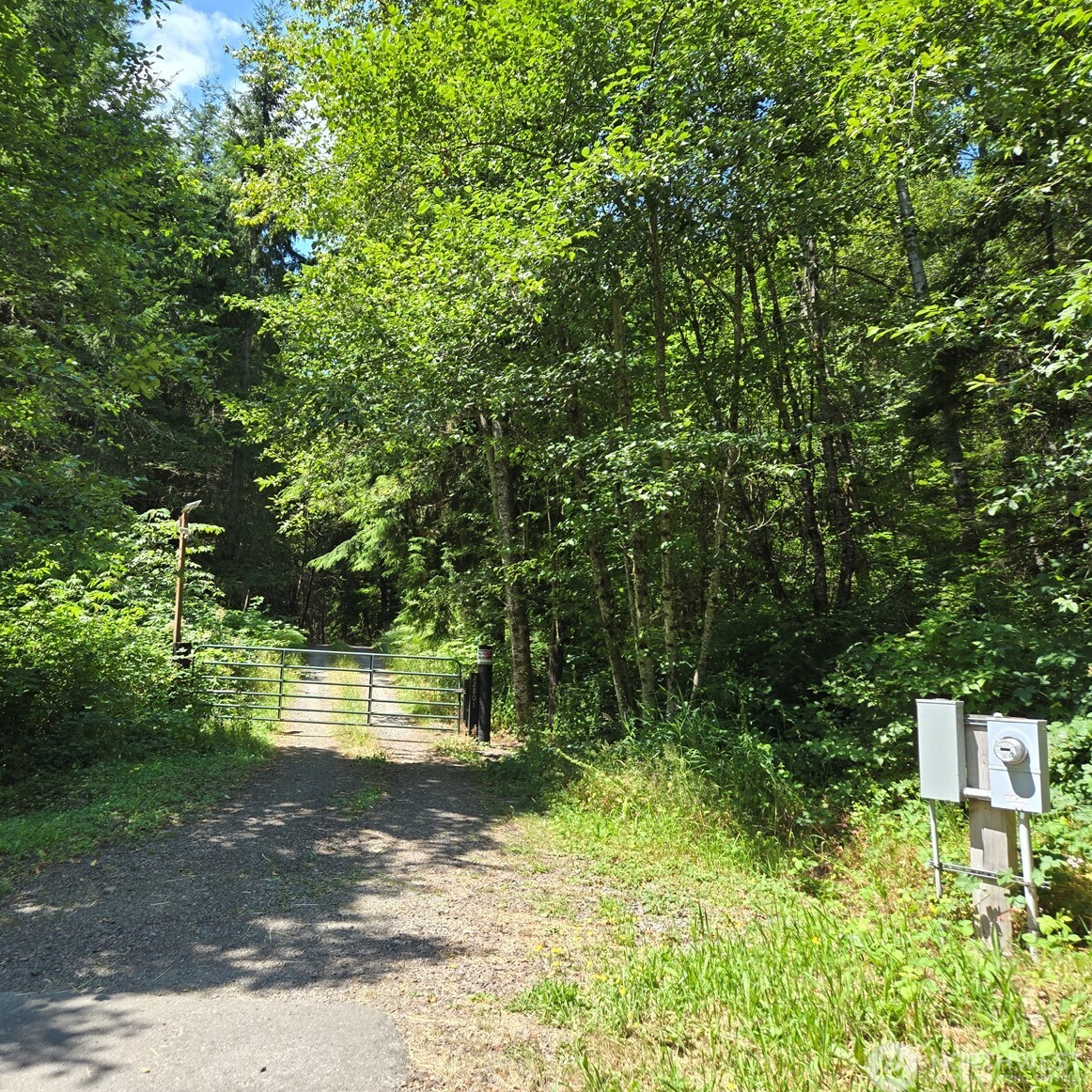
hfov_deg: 56.0
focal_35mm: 28
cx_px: 359
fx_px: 999
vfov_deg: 57.3
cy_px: 541
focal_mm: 5.4
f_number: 1.8
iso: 25
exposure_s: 1/423
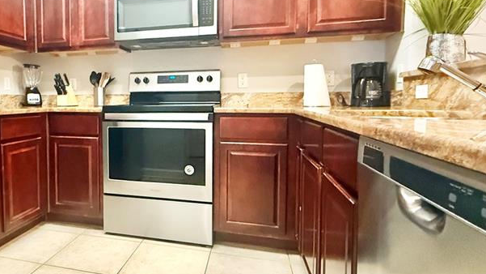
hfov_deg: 68.6
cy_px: 118
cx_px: 140
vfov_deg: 44.3
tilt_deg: -2.4
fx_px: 335
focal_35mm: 26
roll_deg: +0.3
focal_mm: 2.22
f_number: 2.2
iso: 1250
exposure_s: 1/60
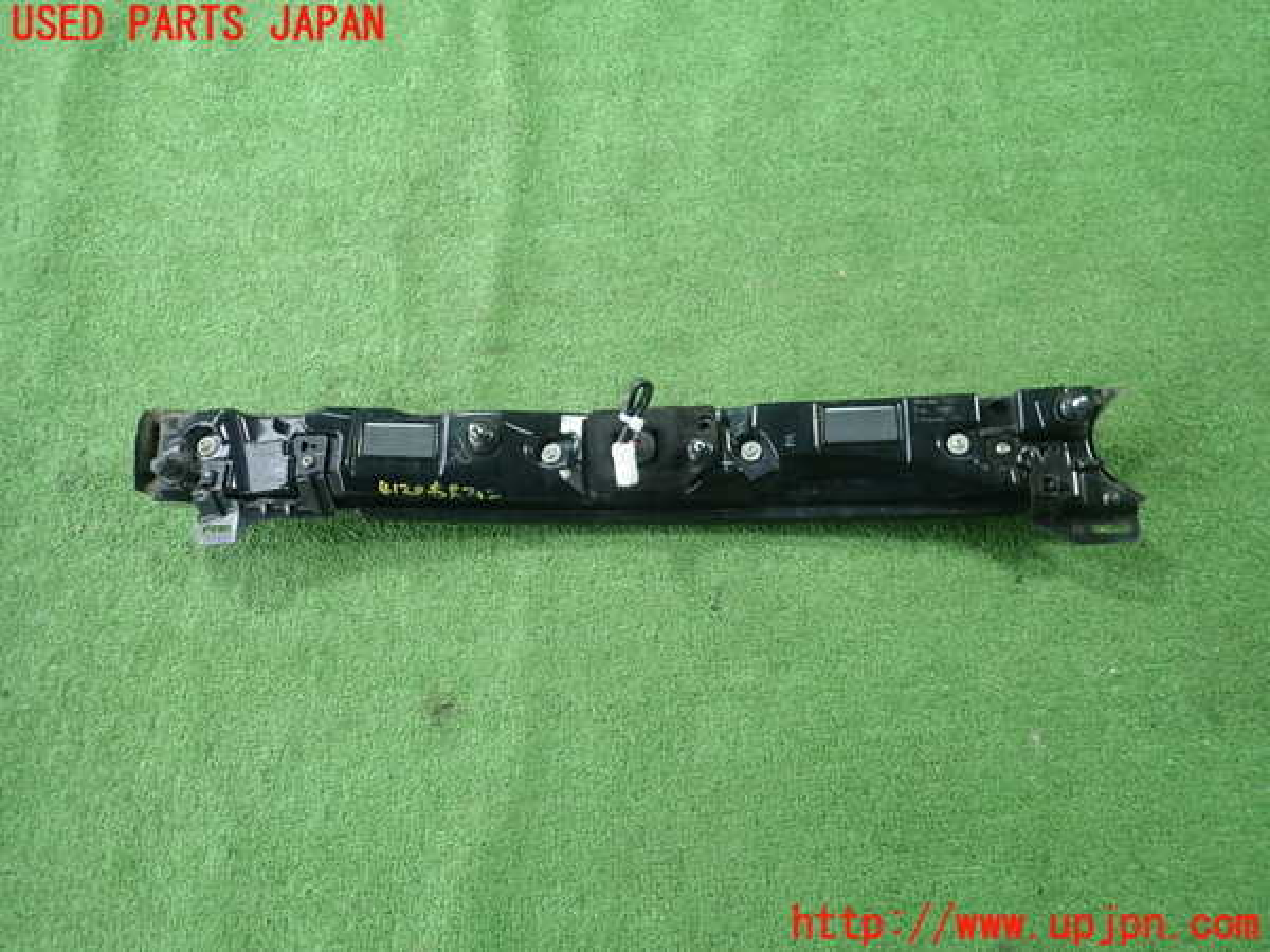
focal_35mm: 25
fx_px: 917
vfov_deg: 54.9
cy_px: 476
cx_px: 635
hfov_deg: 69.4
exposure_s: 1/50
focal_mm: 4.5
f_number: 2
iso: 200
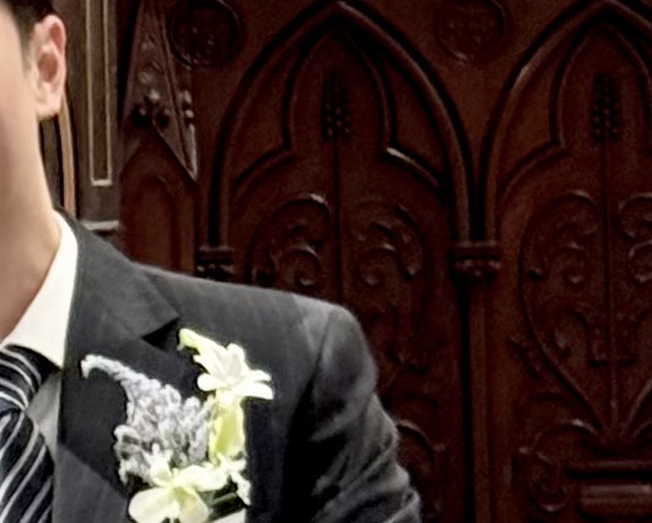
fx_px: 6701
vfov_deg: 4.5
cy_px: 302
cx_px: -409
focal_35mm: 347
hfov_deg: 5.5
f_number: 1.78
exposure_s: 1/25
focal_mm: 6.76
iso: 400
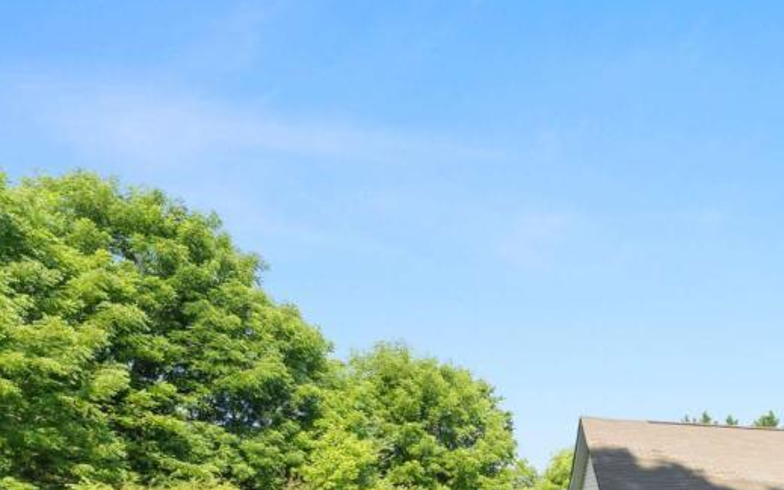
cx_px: 857
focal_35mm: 33
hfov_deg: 44.7
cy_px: 529
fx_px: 705
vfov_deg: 33.7
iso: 800
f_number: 9
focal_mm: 14
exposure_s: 1/200
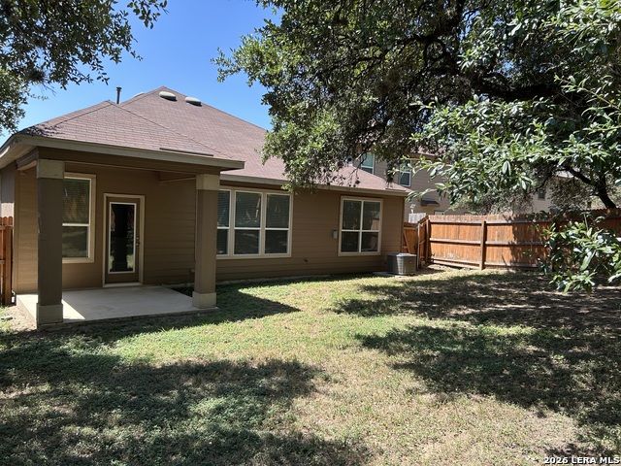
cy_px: 233
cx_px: 310
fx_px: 466
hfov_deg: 67.3
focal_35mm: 26
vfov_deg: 53.1
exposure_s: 1/1377
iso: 50
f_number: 1.5
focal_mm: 5.7
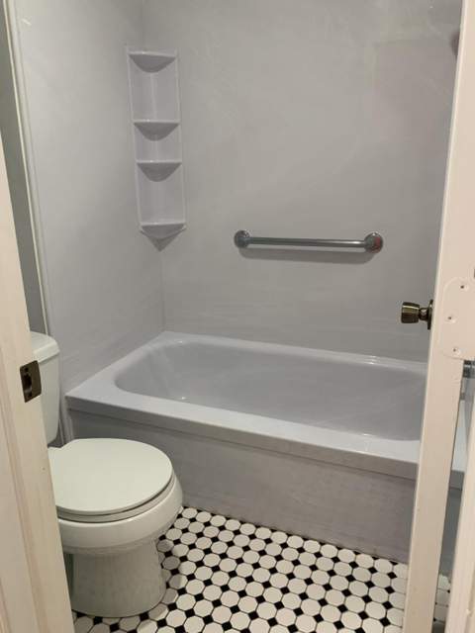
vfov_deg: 67.3
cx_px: 238
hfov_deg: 53.1
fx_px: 476
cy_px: 316
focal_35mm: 26
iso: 200
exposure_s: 1/60
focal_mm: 4.25
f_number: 1.8
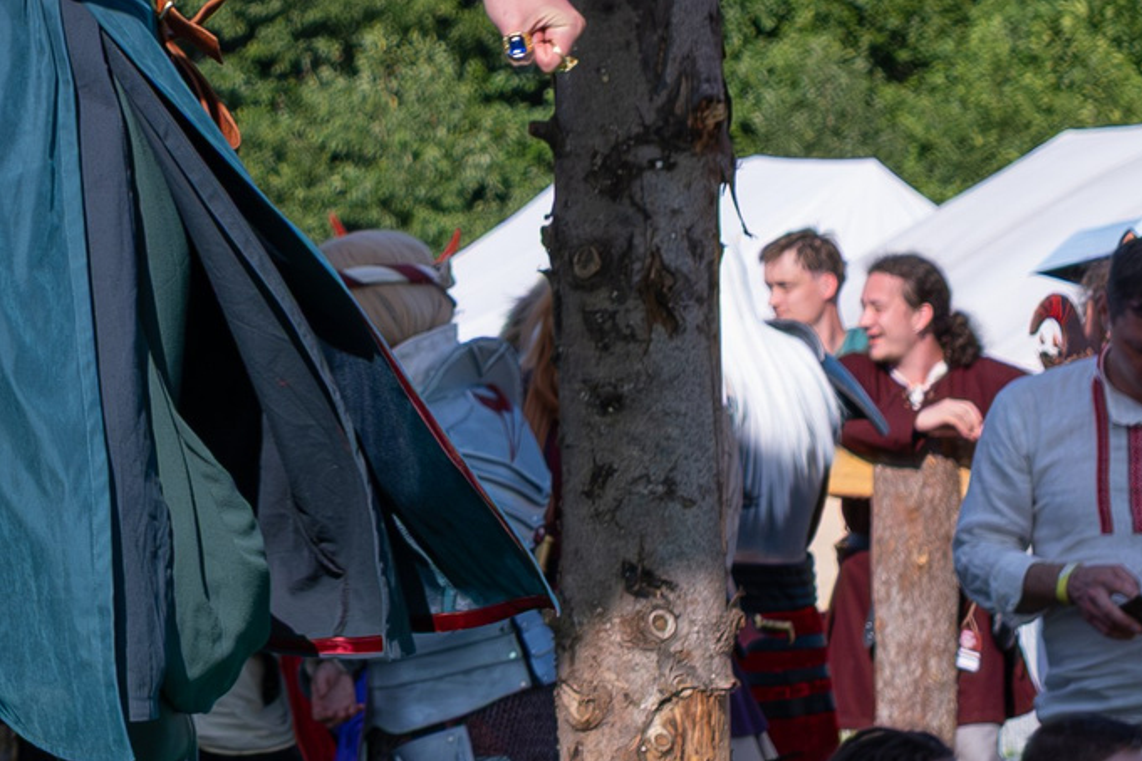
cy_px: -317
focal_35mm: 260
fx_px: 8247
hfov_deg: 7.8
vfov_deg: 5.2
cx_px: -487
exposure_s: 1/1250
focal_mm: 36.5
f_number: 4
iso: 160
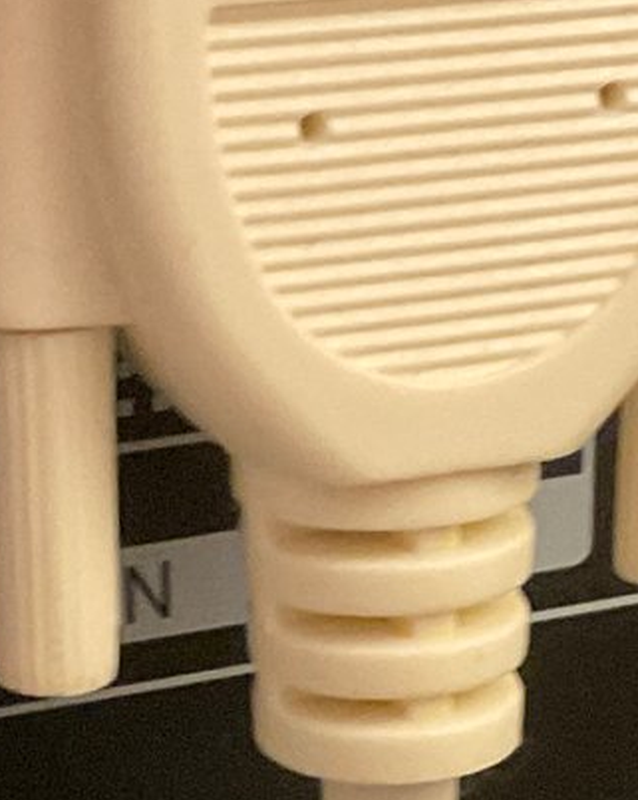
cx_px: 276
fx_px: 3332
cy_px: 907
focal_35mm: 141
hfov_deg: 10.9
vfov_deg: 13.4
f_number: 1.8
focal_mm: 3
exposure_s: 1/30
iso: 500
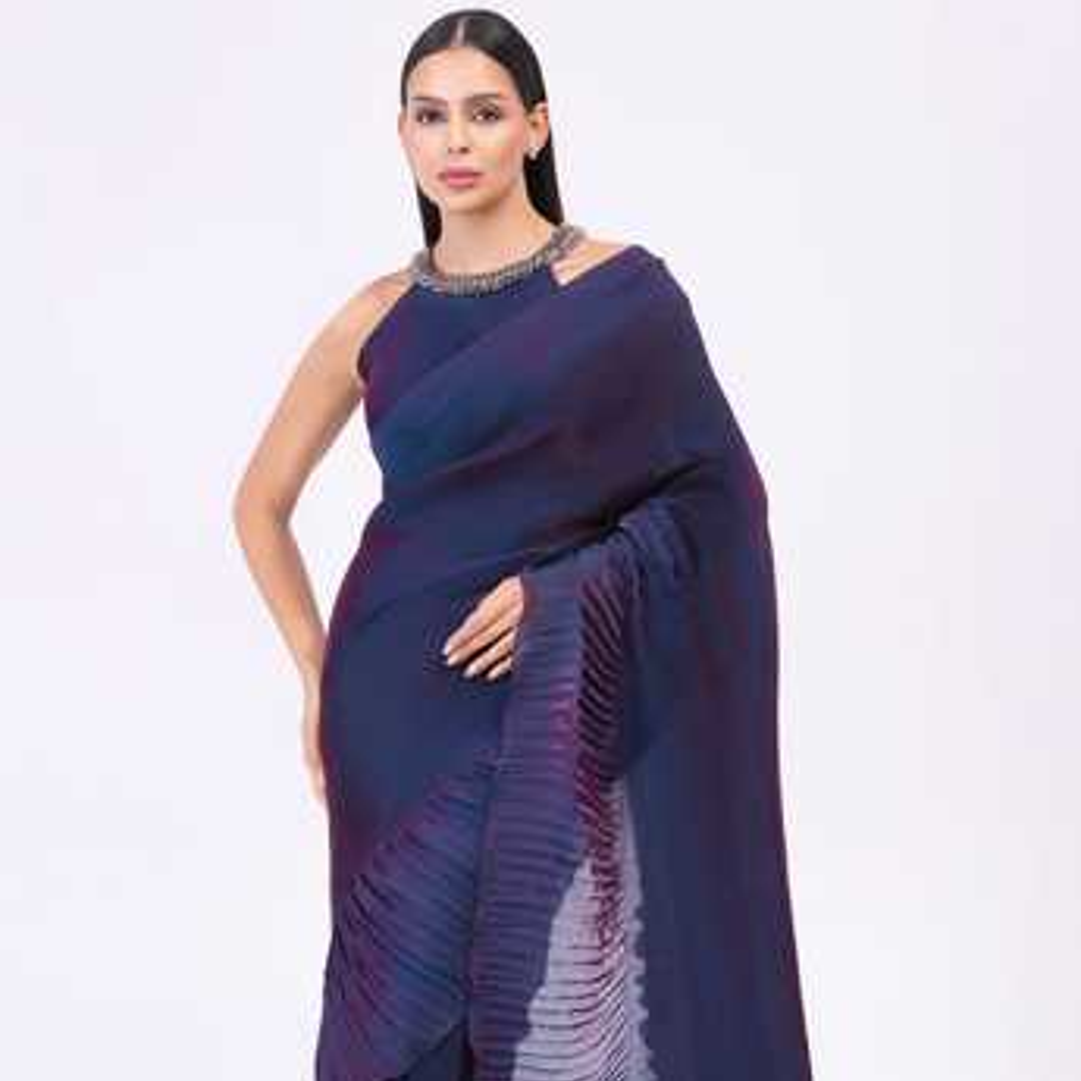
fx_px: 3745
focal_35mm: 106
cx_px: 545
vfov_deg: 16.4
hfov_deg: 16.4
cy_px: 769
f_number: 9
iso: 320
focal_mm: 82
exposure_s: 1/125
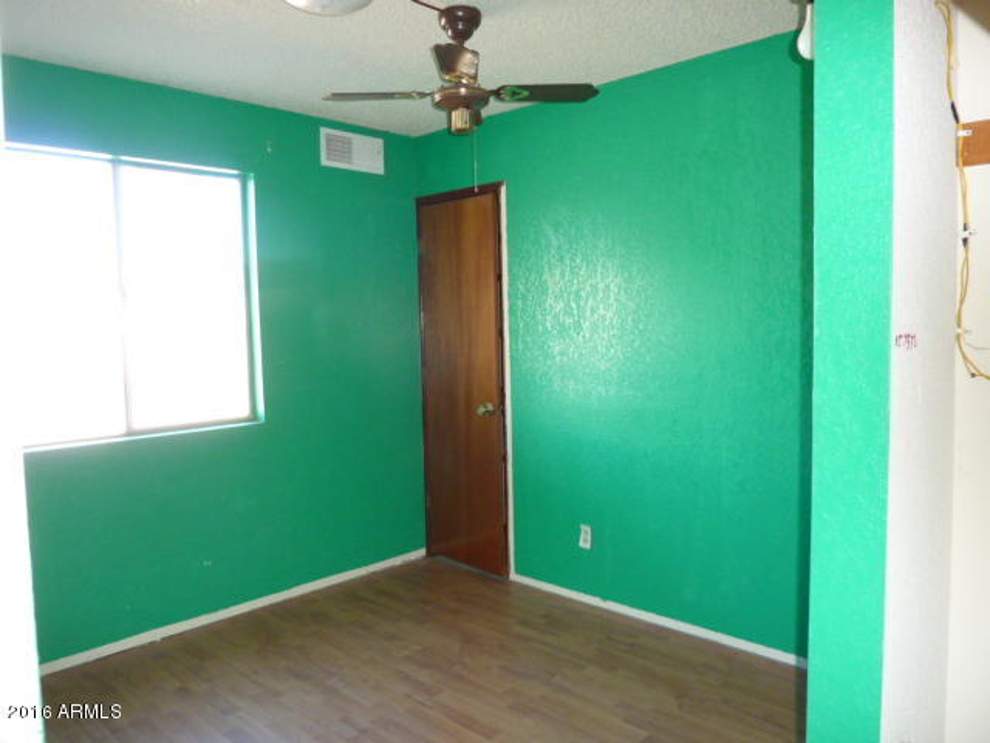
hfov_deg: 69.4
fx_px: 715
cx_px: 495
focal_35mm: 25
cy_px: 372
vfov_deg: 54.9
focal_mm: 4.1
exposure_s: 1/30
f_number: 3.3
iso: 320
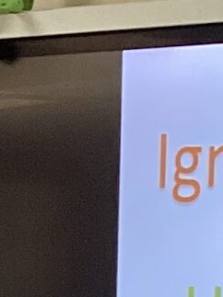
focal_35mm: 246
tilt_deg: -16.3
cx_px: 14
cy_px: 899
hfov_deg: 6.0
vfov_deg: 7.2
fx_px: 2114
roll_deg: -1.0
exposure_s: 1/60
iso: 160
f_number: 2.4
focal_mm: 3.3
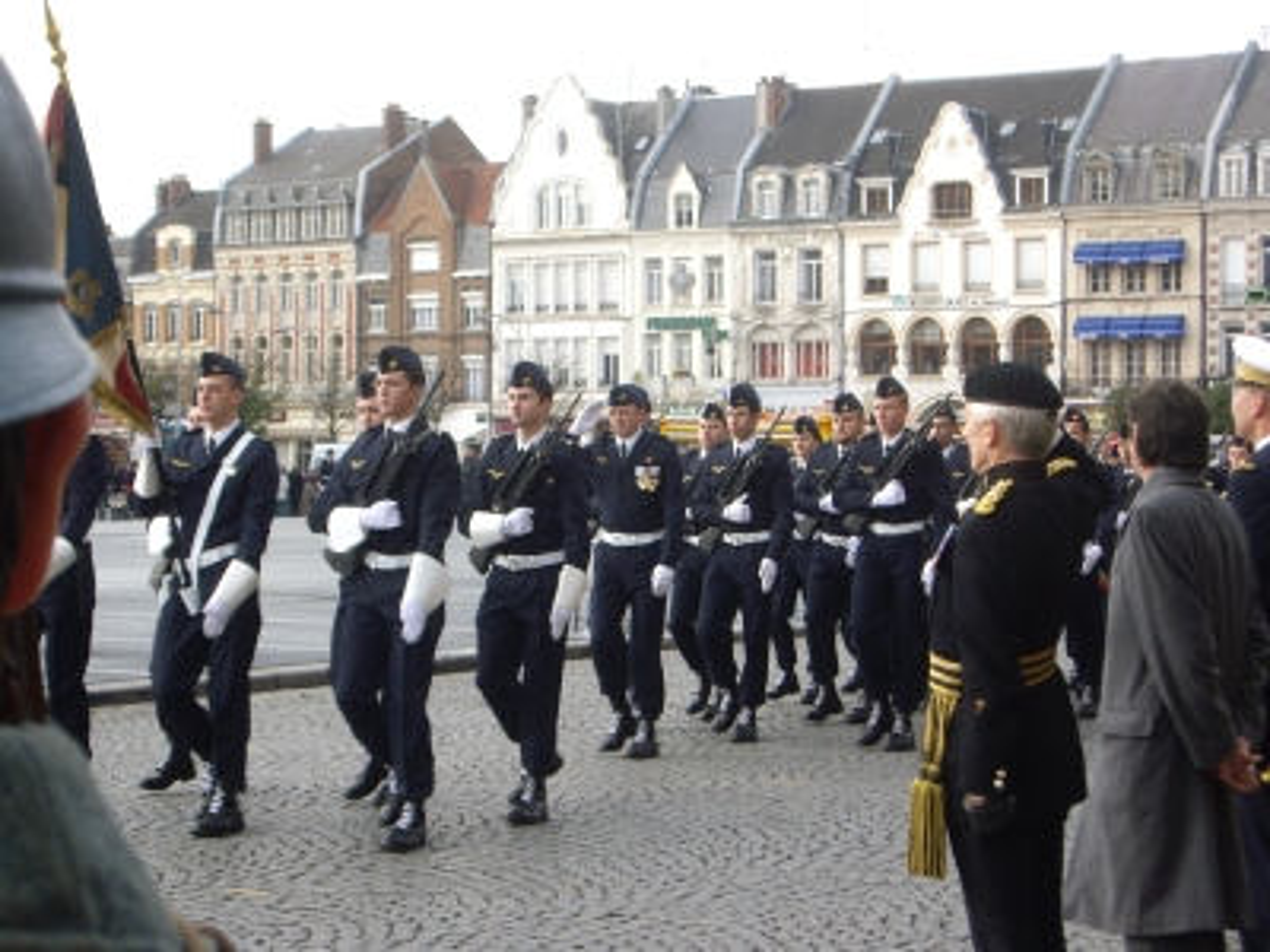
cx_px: 635
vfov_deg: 18.7
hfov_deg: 24.7
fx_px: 2898
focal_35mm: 79
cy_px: 476
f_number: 4.1
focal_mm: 12.8
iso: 100
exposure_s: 1/160
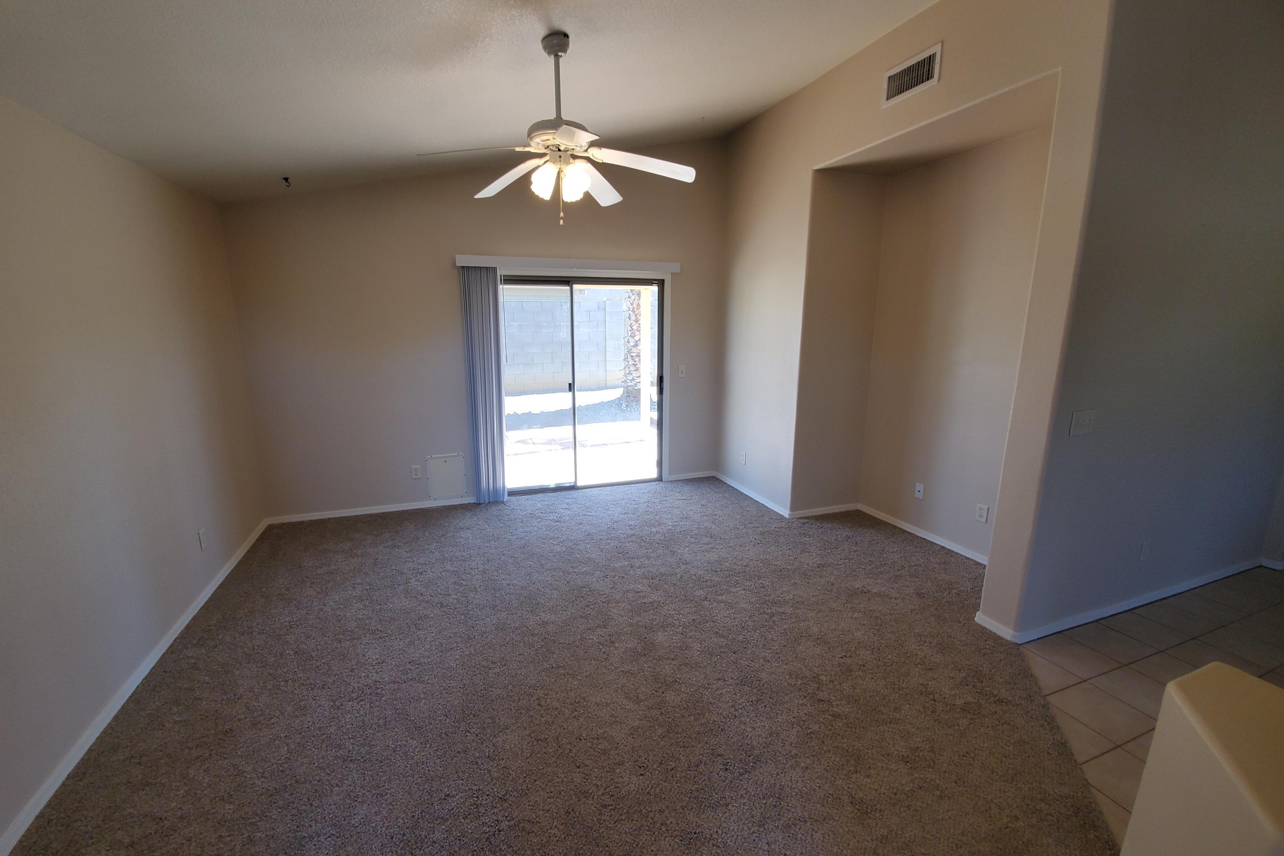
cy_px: 432
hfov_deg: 104.2
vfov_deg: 81.2
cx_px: 627
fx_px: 499
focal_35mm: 14
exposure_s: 1/60
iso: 80
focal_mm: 1.8
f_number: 2.2
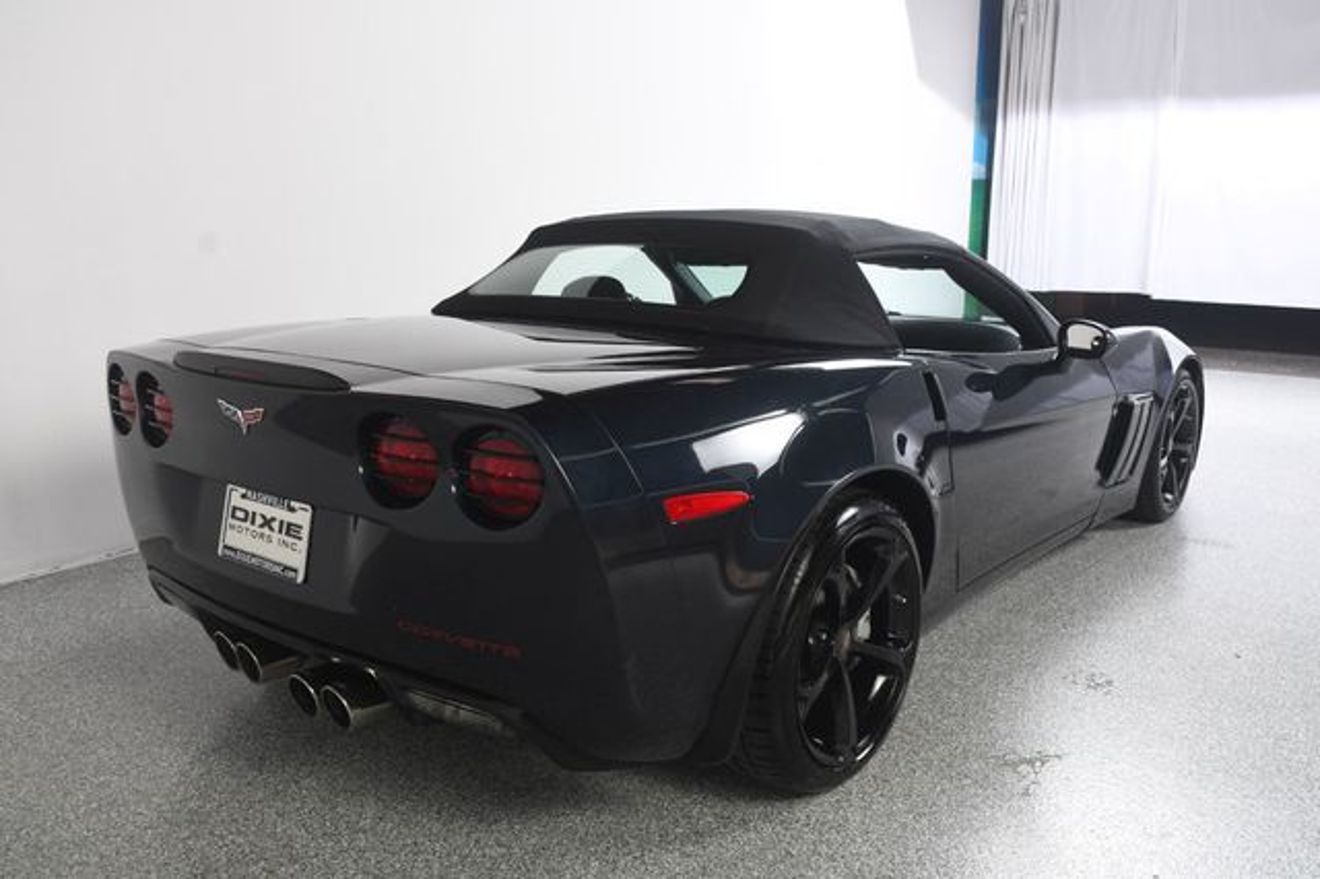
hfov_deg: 62.0
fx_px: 1099
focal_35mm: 30
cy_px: 440
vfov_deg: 43.6
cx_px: 660
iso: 100
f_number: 7.1
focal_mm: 20
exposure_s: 1/160
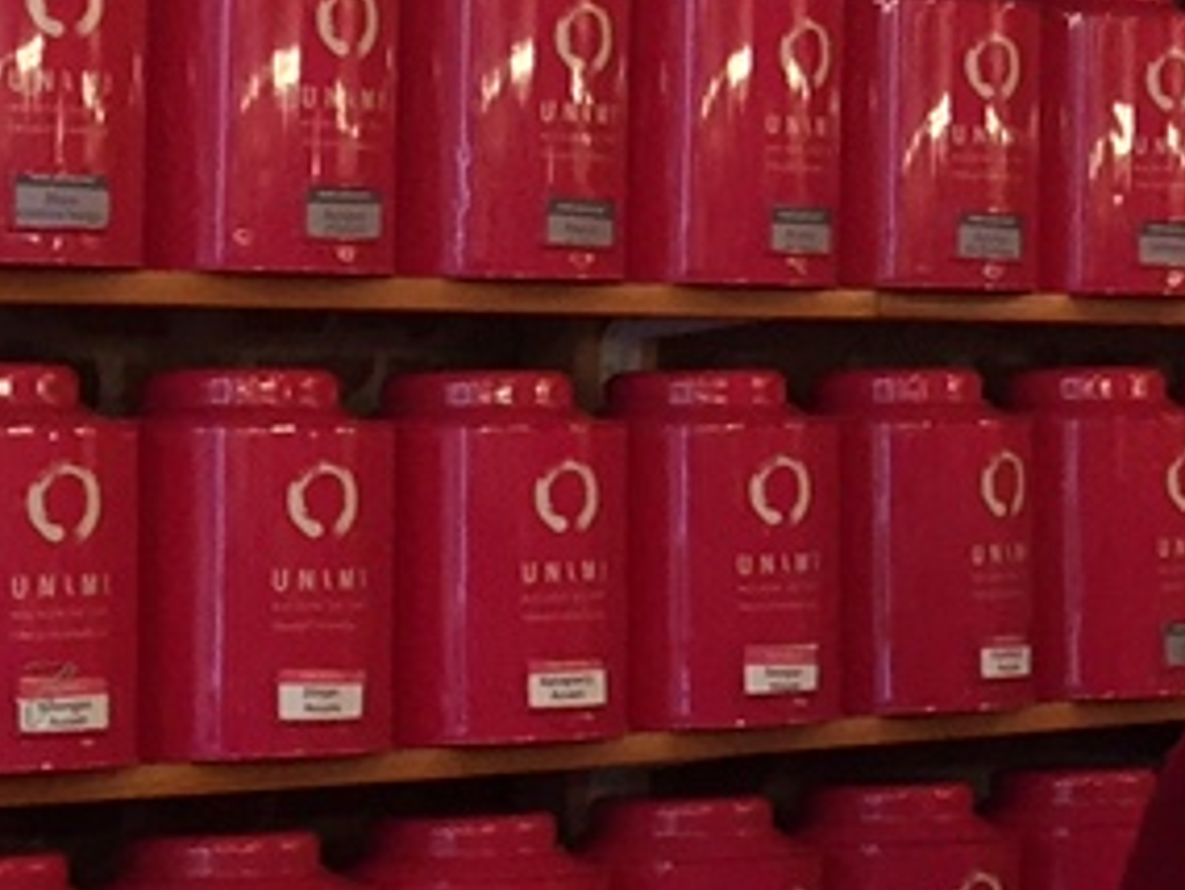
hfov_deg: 11.4
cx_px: 1854
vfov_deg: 8.9
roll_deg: -1.7
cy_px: 125
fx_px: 5685
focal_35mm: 166
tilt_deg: +3.8
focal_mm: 4.15
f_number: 2.2
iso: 100
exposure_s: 1/33
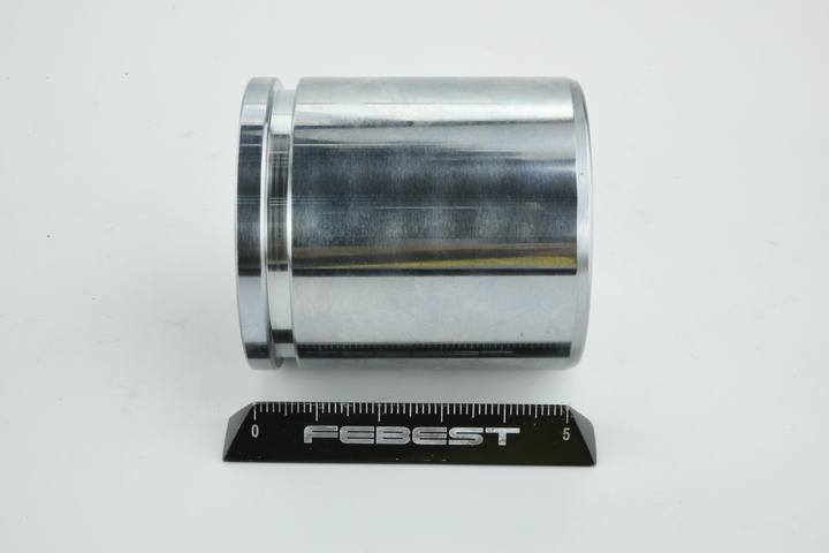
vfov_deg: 22.6
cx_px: 414
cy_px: 276
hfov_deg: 33.4
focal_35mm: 60
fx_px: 1382
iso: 64
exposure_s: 1/2.5
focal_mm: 60
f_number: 36
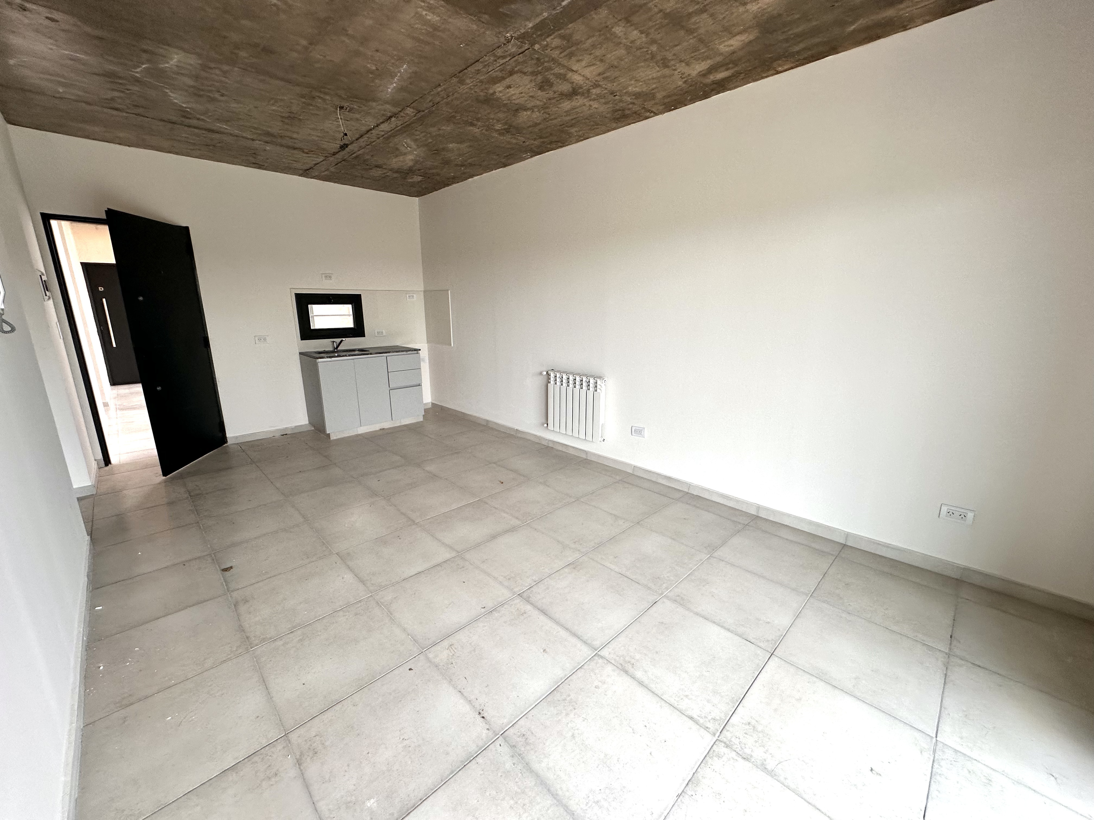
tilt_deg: -11.8
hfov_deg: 102.1
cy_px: 410
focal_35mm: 14
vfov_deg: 85.7
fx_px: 442
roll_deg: +0.8
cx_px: 547
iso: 100
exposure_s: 1/99
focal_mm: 2.22
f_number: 2.2
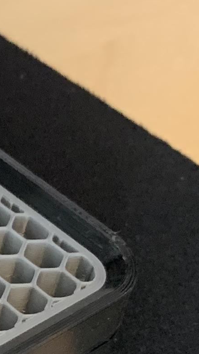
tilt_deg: -39.6
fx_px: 1369
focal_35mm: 146
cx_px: -364
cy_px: 162
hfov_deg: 7.5
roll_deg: -0.3
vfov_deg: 14.7
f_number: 1.8
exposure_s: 1/40
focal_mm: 4.25
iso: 320
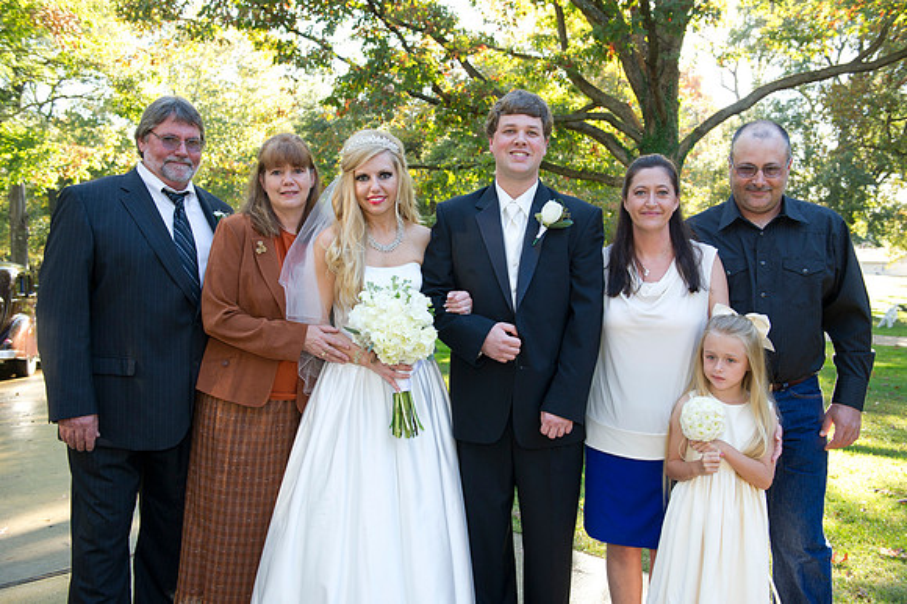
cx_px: 454
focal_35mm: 34
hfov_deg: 55.8
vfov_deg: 38.8
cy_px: 302
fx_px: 856
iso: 500
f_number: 5.6
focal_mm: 34
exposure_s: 1/160
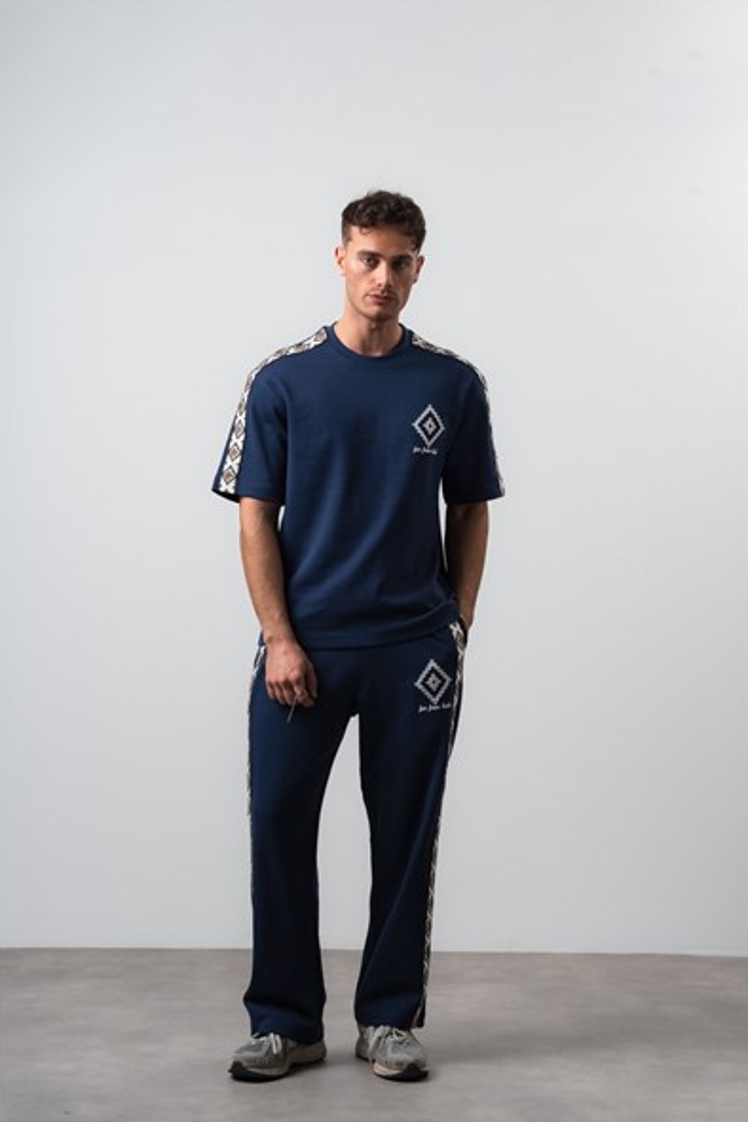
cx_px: 374
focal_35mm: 69
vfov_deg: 29.4
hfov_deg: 19.8
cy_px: 564
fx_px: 2138
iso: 100
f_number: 10
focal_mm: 67.6
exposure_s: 1/125
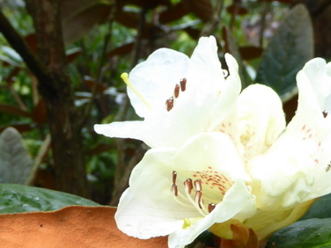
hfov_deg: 28.5
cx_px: 195
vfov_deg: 20.1
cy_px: 306
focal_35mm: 68
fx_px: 650
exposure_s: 1/60
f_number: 3.3
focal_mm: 4.3
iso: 100
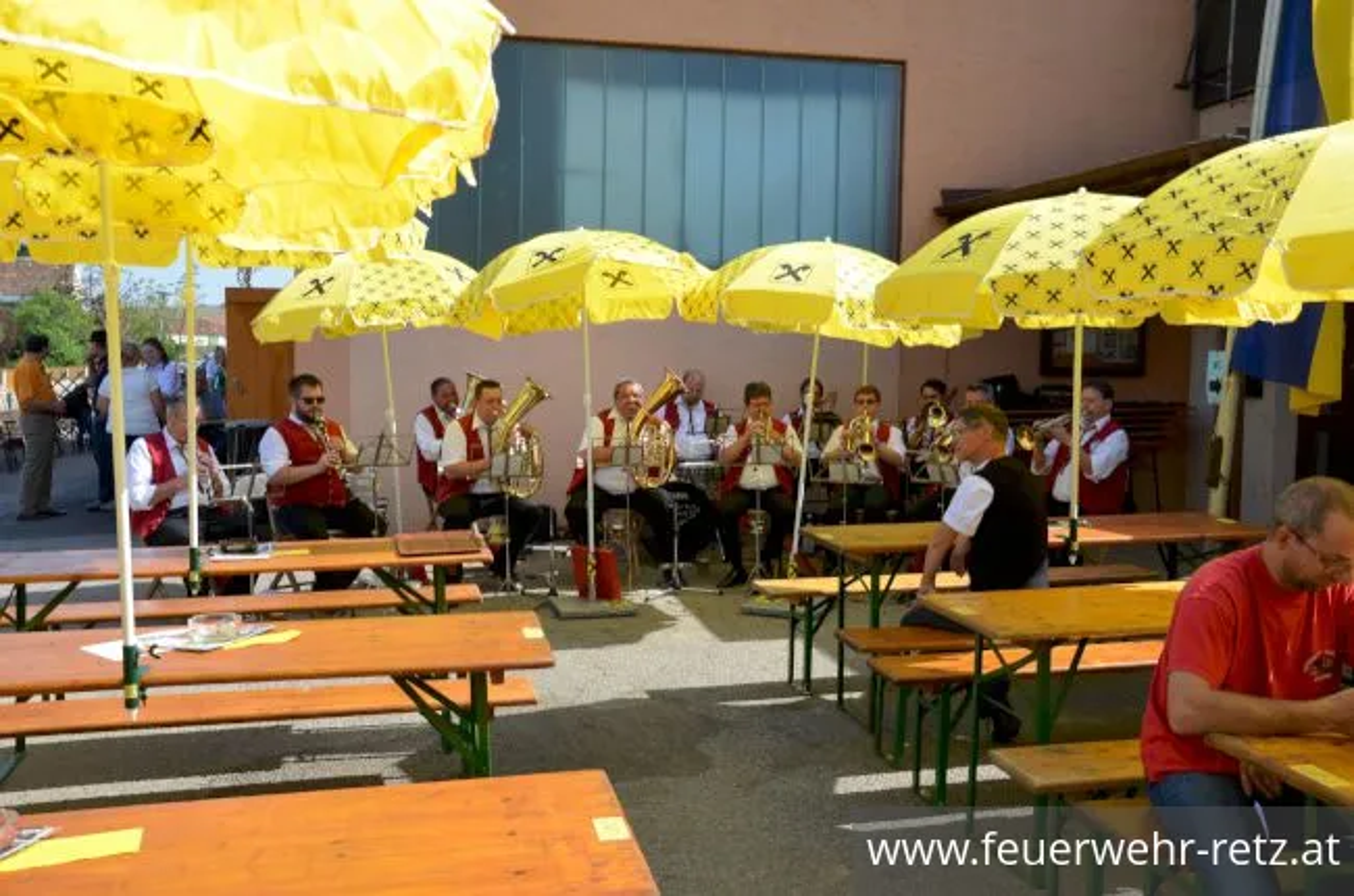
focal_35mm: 33
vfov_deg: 39.8
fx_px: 1238
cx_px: 677
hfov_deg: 57.3
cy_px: 448
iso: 160
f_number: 8
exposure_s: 1/250
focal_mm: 22
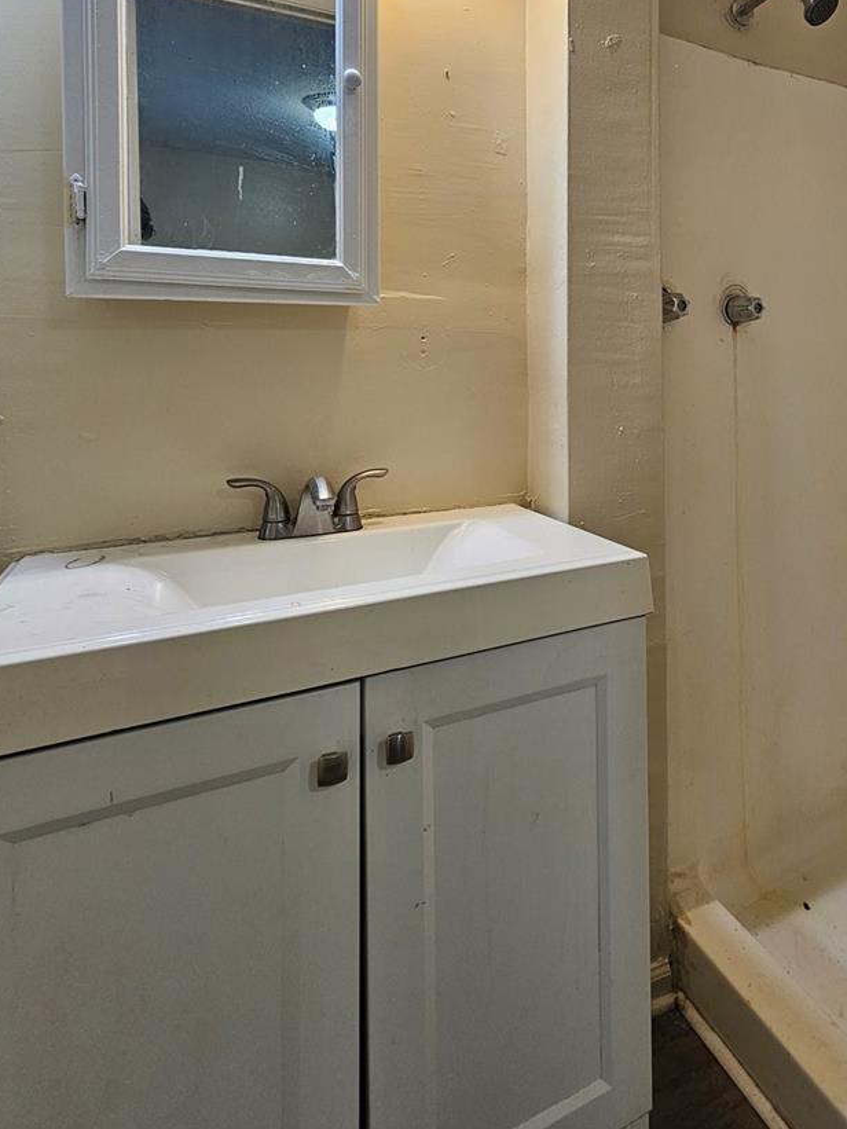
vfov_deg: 81.6
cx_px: 565
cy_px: 371
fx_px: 620
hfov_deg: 66.8
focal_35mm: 19
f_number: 2.2
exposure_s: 1/60
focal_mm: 2.2
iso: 100
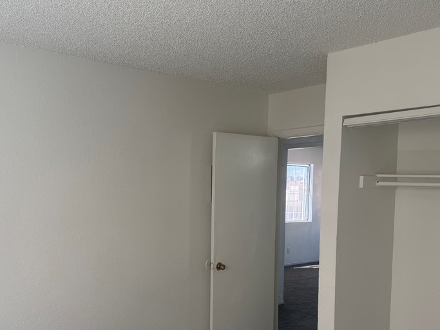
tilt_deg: -3.8
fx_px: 458
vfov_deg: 39.2
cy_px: 222
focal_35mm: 36
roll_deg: -1.7
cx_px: 179
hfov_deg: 51.1
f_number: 1.78
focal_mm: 6.76
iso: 80
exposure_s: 1/170
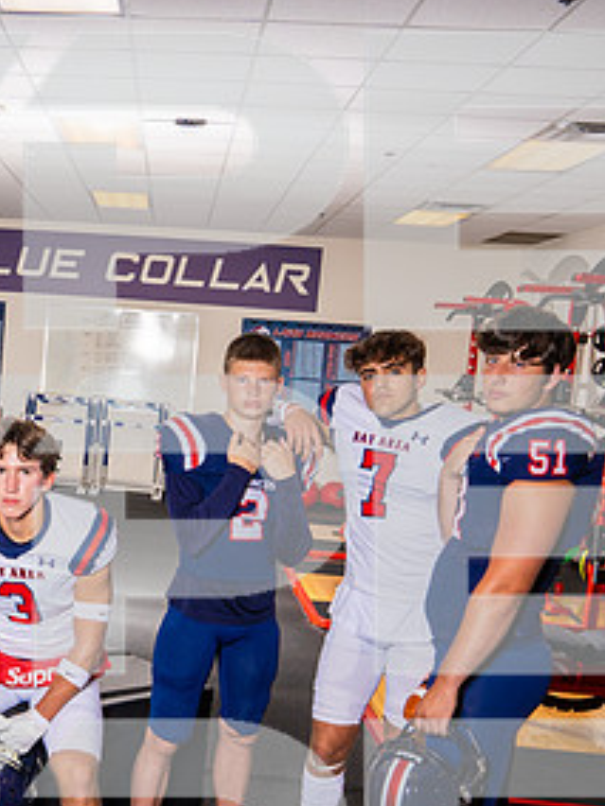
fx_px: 1188
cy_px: 526
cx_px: -23
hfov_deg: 26.7
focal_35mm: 51
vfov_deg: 37.2
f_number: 10
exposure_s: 1/200
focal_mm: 26
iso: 320
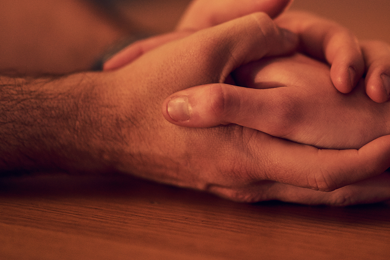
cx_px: 306
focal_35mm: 155
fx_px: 1679
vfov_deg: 8.8
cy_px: 41
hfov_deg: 13.2
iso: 640
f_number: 1.4
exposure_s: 1/100
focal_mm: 85
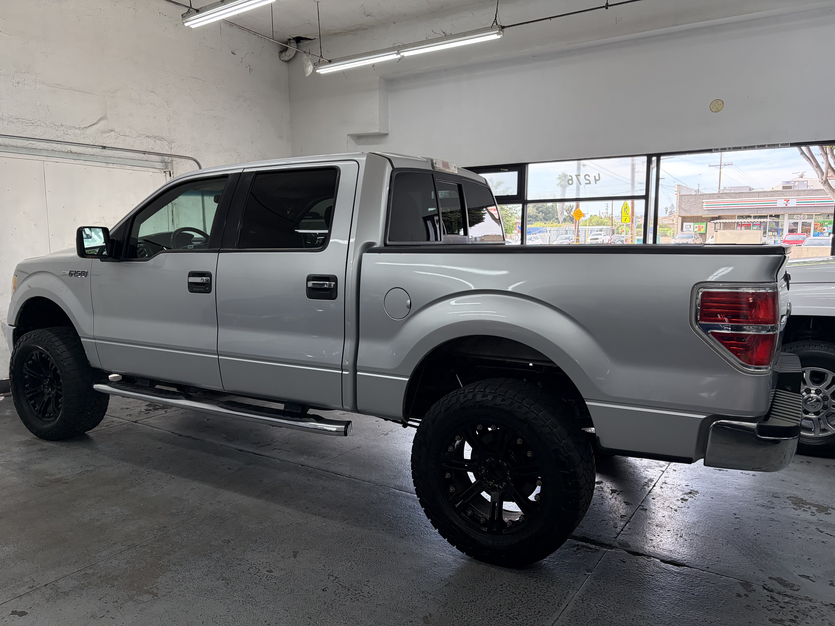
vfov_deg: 53.1
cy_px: 313
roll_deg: +0.2
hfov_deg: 67.3
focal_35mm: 26
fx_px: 627
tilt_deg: -7.3
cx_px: 418
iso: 125
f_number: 1.6
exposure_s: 1/231
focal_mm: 5.96
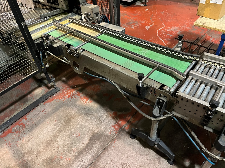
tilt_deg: -43.3
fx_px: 169
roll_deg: +4.5
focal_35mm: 26
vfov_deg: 53.1
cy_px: 84
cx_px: 112
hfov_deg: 67.3
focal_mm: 5.1
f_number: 1.6
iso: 500
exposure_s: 1/33
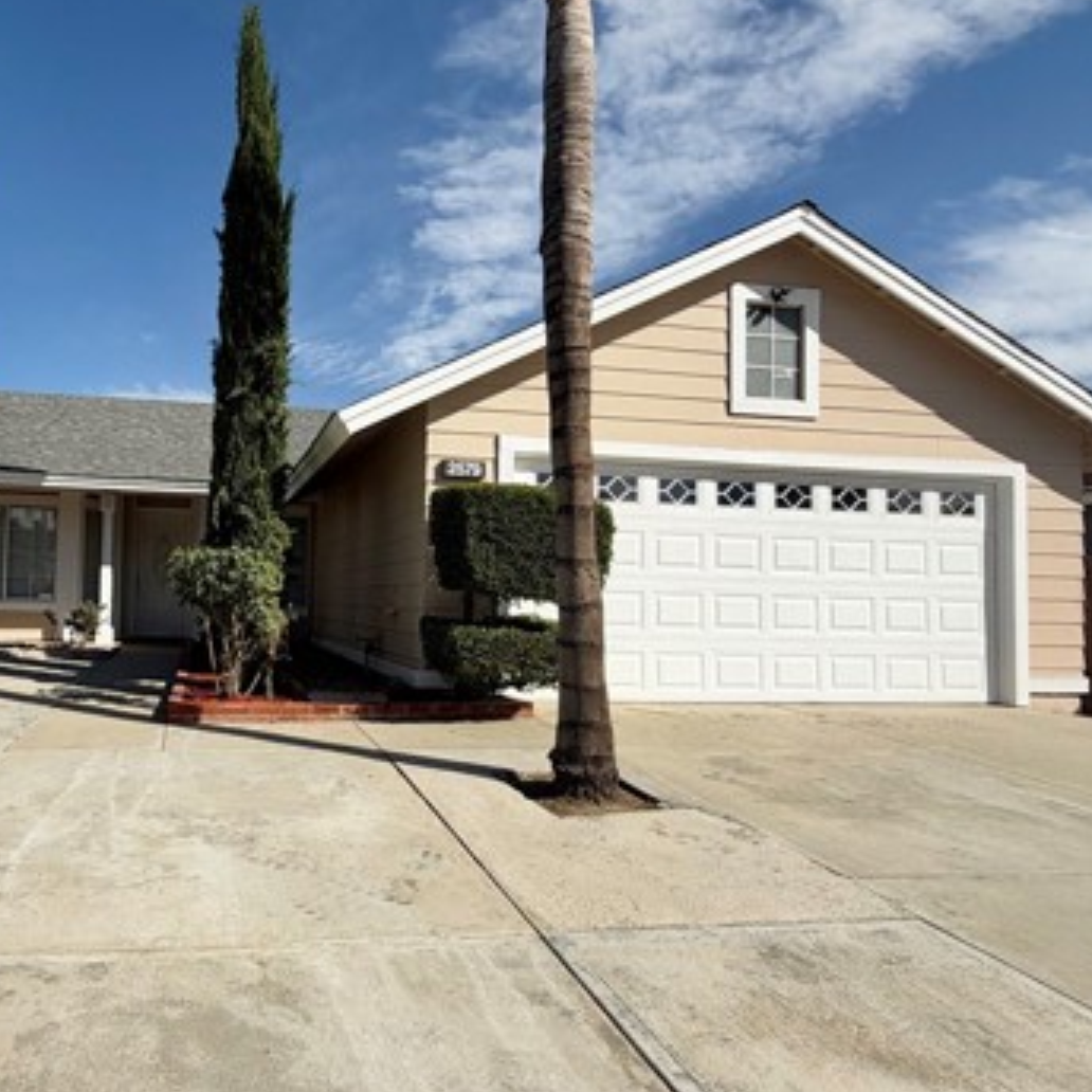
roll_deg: -0.8
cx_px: 317
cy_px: 565
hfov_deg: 64.5
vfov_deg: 67.2
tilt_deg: +3.0
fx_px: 821
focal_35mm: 23
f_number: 2.2
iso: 20
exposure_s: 1/1312
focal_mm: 2.22
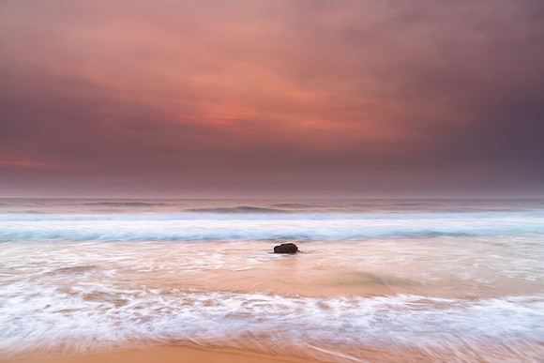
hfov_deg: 63.8
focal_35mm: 29
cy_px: 182
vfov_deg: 45.1
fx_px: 437
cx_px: 272
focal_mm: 28
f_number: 8
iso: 160
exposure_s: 1.6
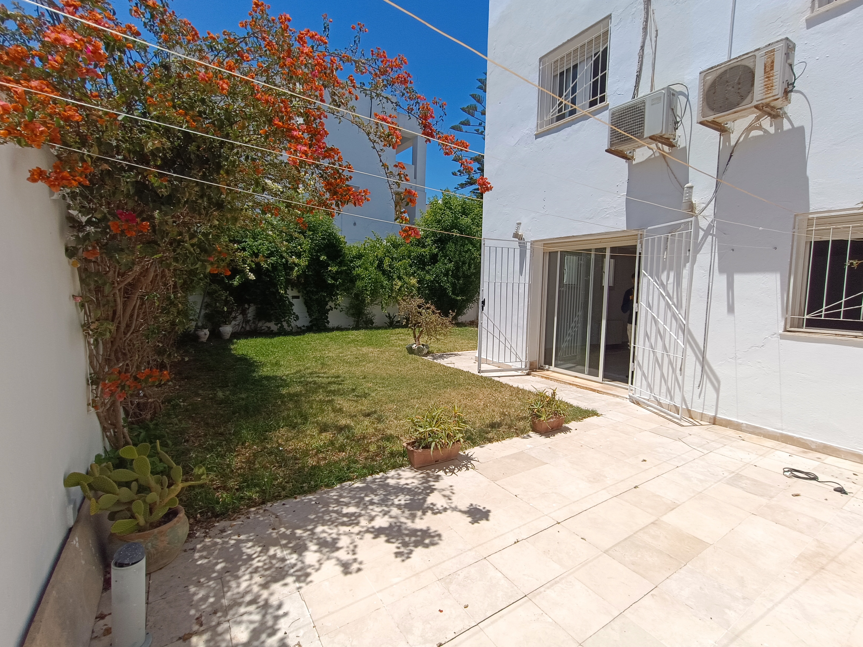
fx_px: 399
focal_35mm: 16
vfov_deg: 78.1
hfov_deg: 94.5
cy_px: 324
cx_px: 432
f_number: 2.2
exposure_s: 1/2049
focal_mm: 1.66
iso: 53
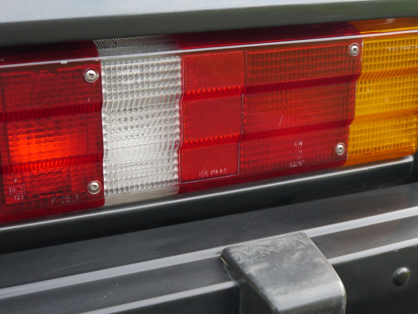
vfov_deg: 23.3
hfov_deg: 30.7
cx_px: 225
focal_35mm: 63
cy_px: 156
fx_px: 761
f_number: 4.5
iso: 500
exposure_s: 1/60
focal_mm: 24
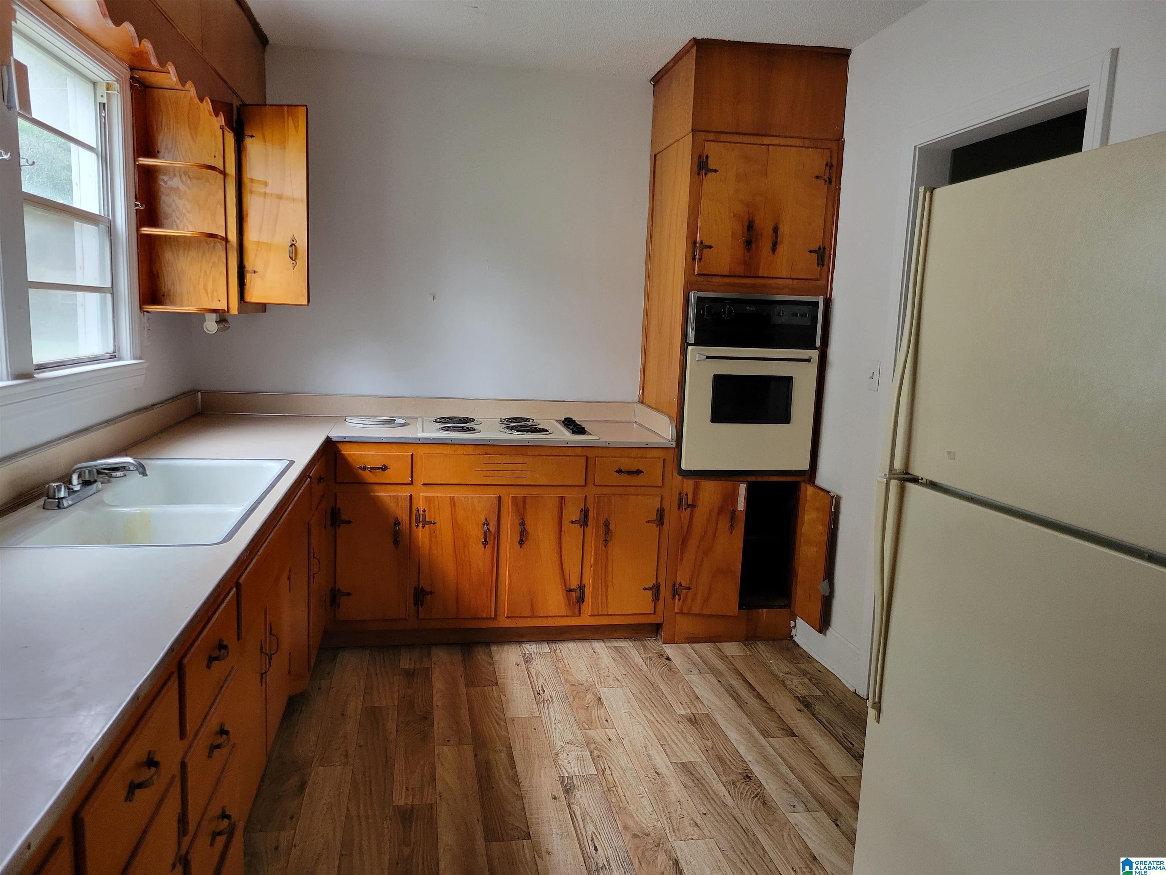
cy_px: 438
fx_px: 876
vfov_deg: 53.1
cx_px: 583
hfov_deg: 67.3
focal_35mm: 26
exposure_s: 1/120
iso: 320
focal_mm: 5.4
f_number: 1.8
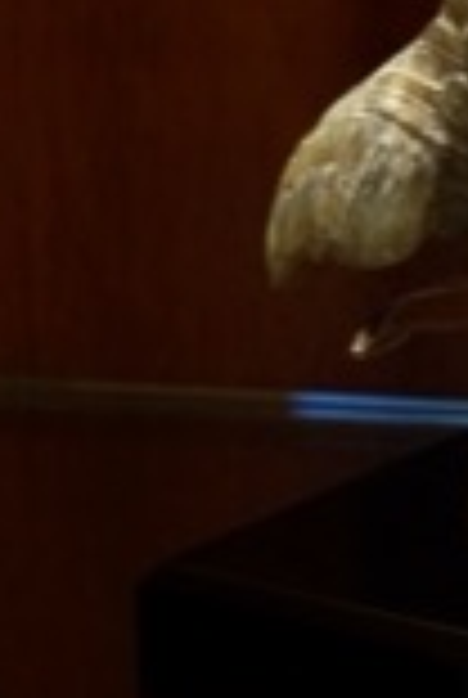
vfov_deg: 10.5
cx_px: 734
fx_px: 3747
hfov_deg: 7.0
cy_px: -144
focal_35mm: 193
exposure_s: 1/60
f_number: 5.6
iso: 2000
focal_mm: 50
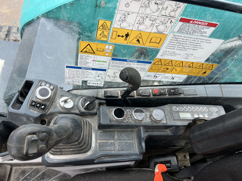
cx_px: 121
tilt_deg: -55.5
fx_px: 182
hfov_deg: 67.3
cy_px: 90
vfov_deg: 53.1
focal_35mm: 26
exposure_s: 1/121
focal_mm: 5.7
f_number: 1.5
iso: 40
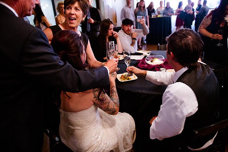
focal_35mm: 24
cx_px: 114
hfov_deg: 73.5
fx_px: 153
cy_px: 76
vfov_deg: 53.0
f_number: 2.8
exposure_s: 1/160
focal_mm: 24
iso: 3200
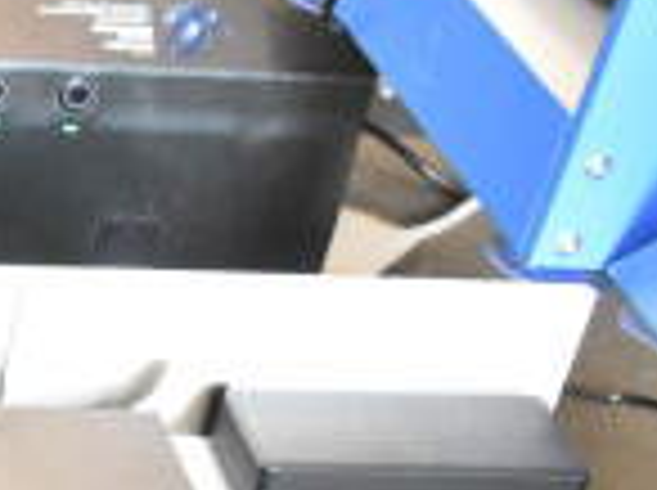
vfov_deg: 9.7
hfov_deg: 12.1
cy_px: 843
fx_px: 2748
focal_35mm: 145
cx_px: -670
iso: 2800
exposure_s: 1/40
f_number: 3.8
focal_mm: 24
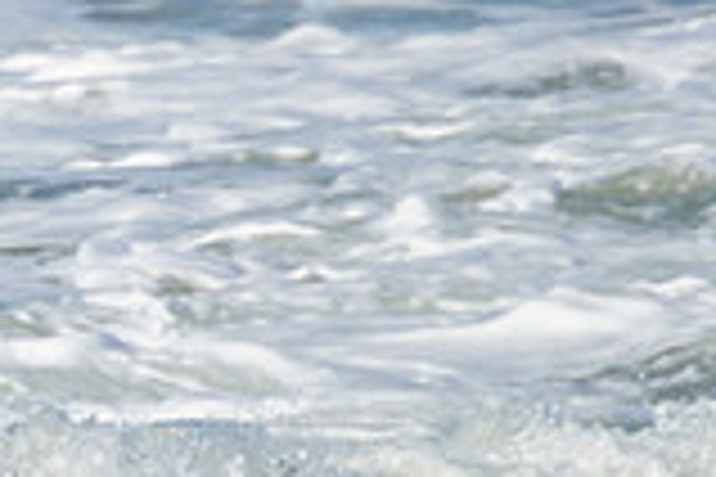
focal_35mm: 3753
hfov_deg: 0.5
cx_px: -573
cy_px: 697
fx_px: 74637
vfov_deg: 0.4
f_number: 11
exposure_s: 1/2000
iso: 640
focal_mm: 800
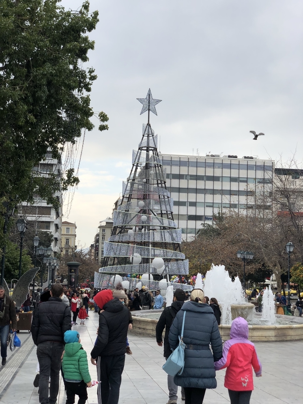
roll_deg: -1.8
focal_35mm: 52
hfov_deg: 28.0
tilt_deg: +6.1
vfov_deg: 36.8
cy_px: 202
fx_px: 607
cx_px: 152
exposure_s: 1/335
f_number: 2.4
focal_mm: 6
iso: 16
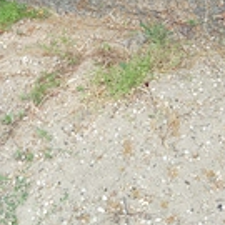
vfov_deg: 21.4
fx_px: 537
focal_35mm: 73
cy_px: -68
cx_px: 57
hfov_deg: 23.4
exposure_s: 1/100
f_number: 1.8
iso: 64
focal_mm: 4.22
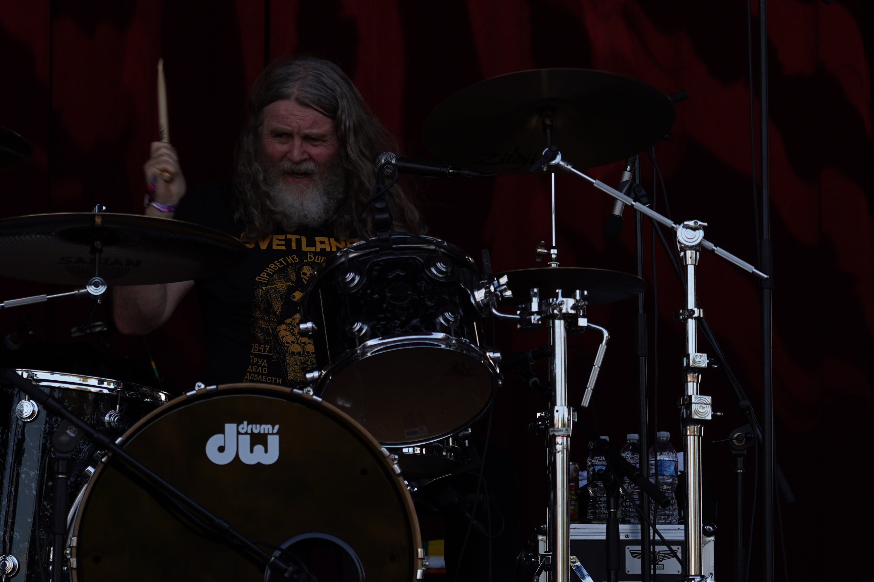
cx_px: 353
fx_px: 3326
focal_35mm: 137
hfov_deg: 15.0
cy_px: 236
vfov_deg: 10.0
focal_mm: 87
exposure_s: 1/250
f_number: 5
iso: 100
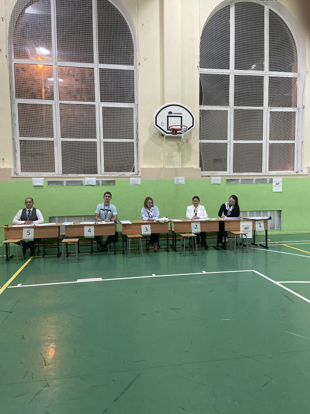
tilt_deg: -3.6
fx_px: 310
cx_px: 155
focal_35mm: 26
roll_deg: +1.5
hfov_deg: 53.1
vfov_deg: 67.3
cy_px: 207
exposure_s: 1/33
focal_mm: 4.25
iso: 400
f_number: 1.8
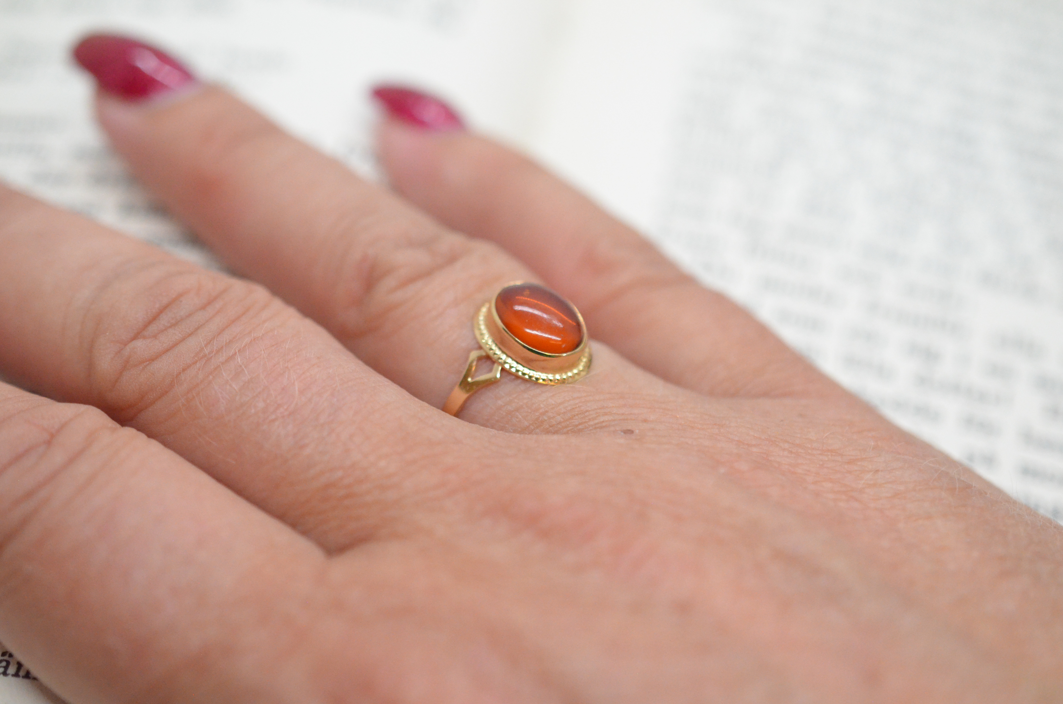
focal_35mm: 61
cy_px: 357
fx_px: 1797
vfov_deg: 22.2
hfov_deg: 32.9
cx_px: 525
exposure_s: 1/2500
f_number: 4
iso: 4000
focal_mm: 40
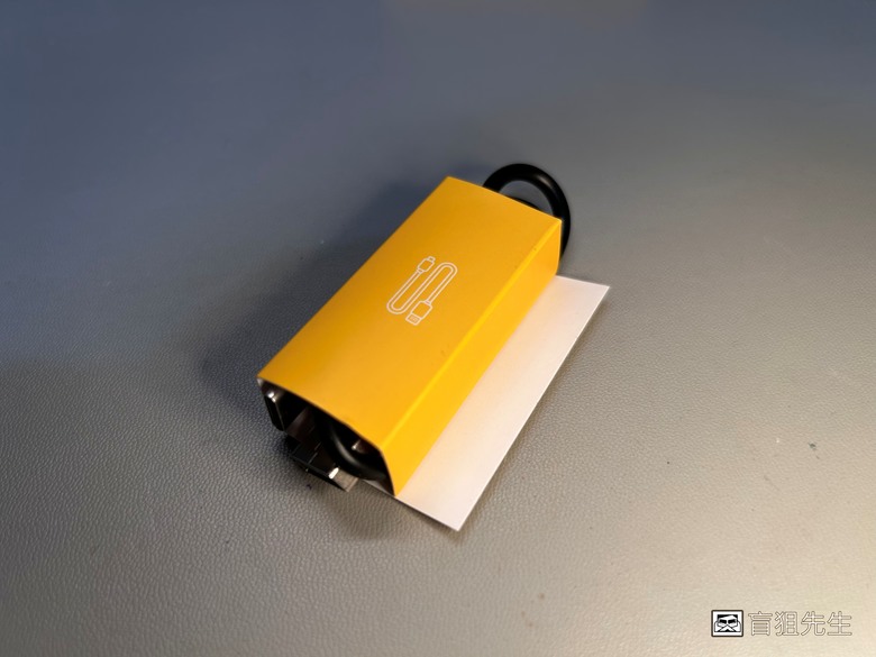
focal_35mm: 26
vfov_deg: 53.1
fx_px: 658
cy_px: 328
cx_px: 438
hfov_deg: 67.3
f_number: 1.5
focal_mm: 5.7
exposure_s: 1/121
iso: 40
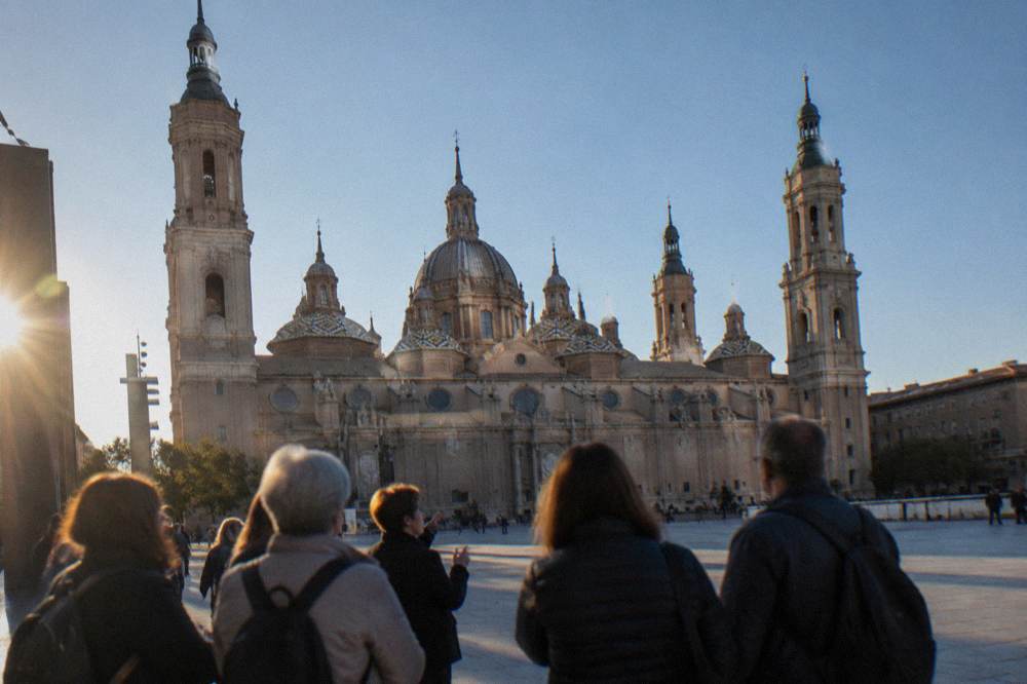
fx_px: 998
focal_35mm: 35
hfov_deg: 54.5
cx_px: 514
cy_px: 342
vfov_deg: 37.8
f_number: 7.1
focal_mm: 35
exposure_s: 1/500
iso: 400
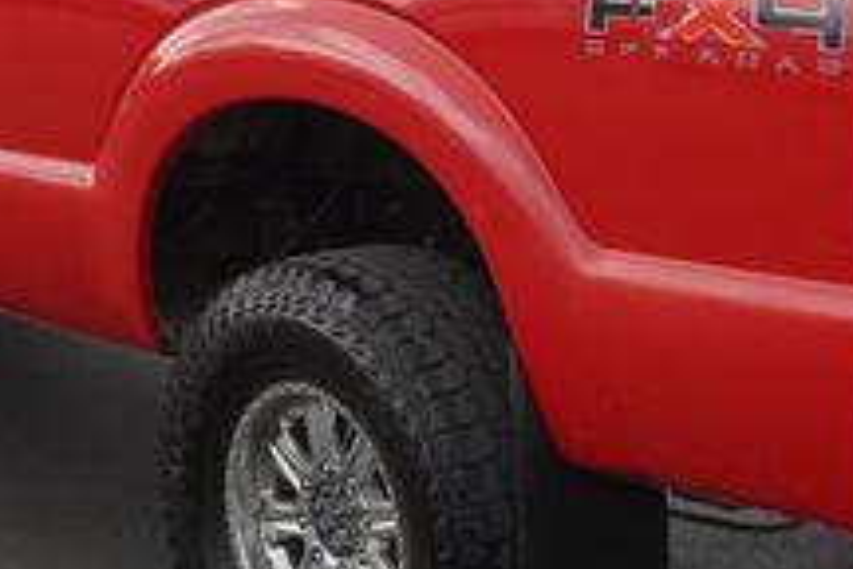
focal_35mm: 93
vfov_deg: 14.6
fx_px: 2215
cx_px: 438
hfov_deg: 21.8
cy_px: 213
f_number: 7.1
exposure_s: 1/100
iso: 100
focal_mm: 21
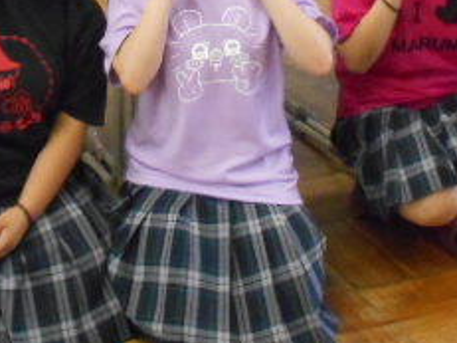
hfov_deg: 23.5
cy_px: -56
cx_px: 172
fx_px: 1095
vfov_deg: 17.1
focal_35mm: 83
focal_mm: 5.1
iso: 800
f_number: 3.4
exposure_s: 1/40
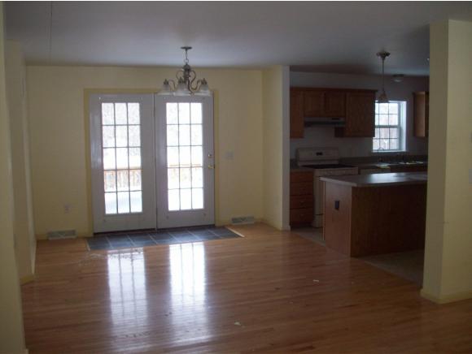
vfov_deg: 38.7
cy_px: 177
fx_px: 505
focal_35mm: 37
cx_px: 236
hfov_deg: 50.1
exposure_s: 1/128
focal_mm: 6.2
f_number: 2.8
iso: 90
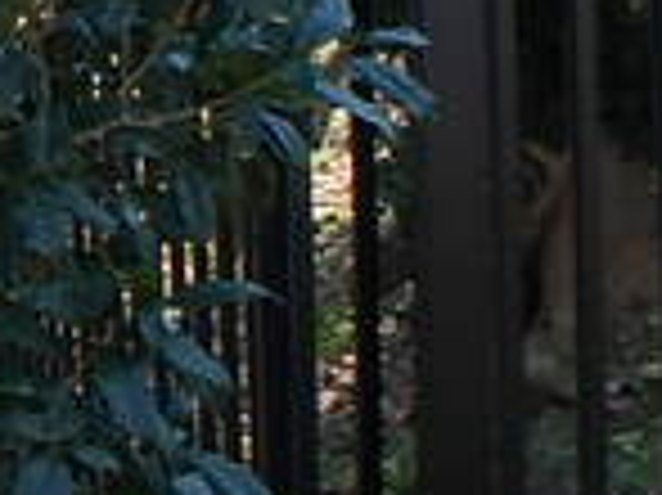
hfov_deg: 11.5
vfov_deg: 10.9
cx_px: -1027
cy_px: 112
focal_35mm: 136
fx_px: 2599
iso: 125
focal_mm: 3.7
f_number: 3.5
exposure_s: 1/160
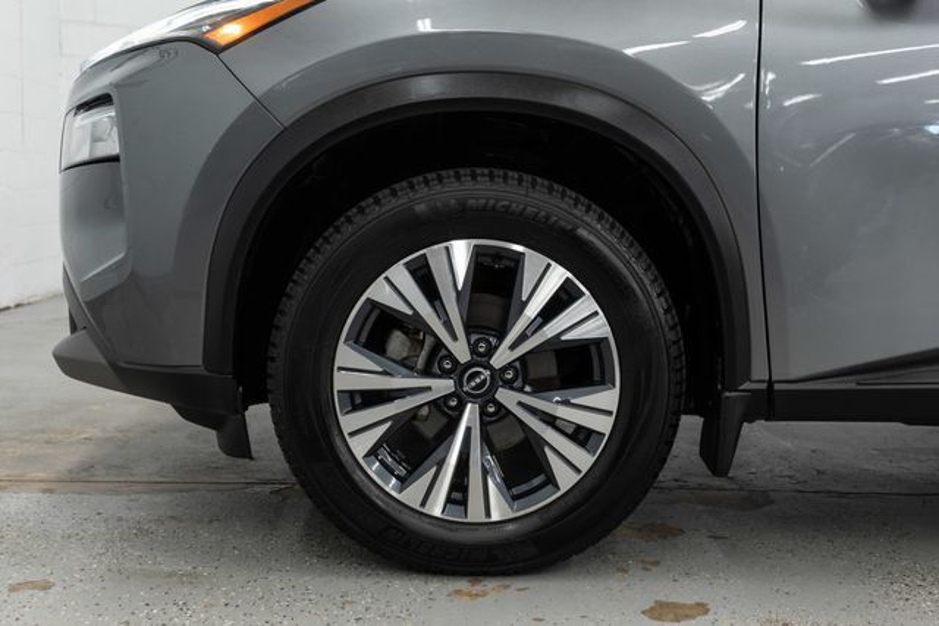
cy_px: 313
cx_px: 470
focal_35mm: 42
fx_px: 1096
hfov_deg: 46.4
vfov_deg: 31.9
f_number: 3.2
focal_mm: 28
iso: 200
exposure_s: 1/40
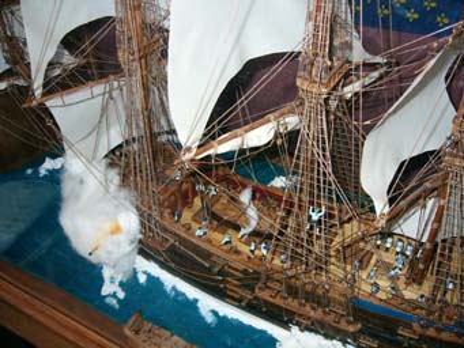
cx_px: 232
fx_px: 469
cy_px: 174
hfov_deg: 52.6
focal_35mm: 35
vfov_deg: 40.7
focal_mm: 5.8
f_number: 2.8
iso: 100
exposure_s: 1/60
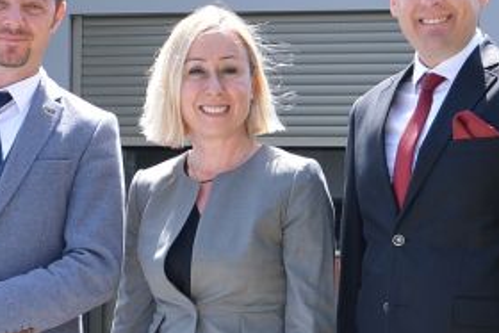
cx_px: 226
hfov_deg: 14.7
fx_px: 1928
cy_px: 353
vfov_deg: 9.8
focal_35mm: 139
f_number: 4
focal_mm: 26
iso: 160
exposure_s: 1/250
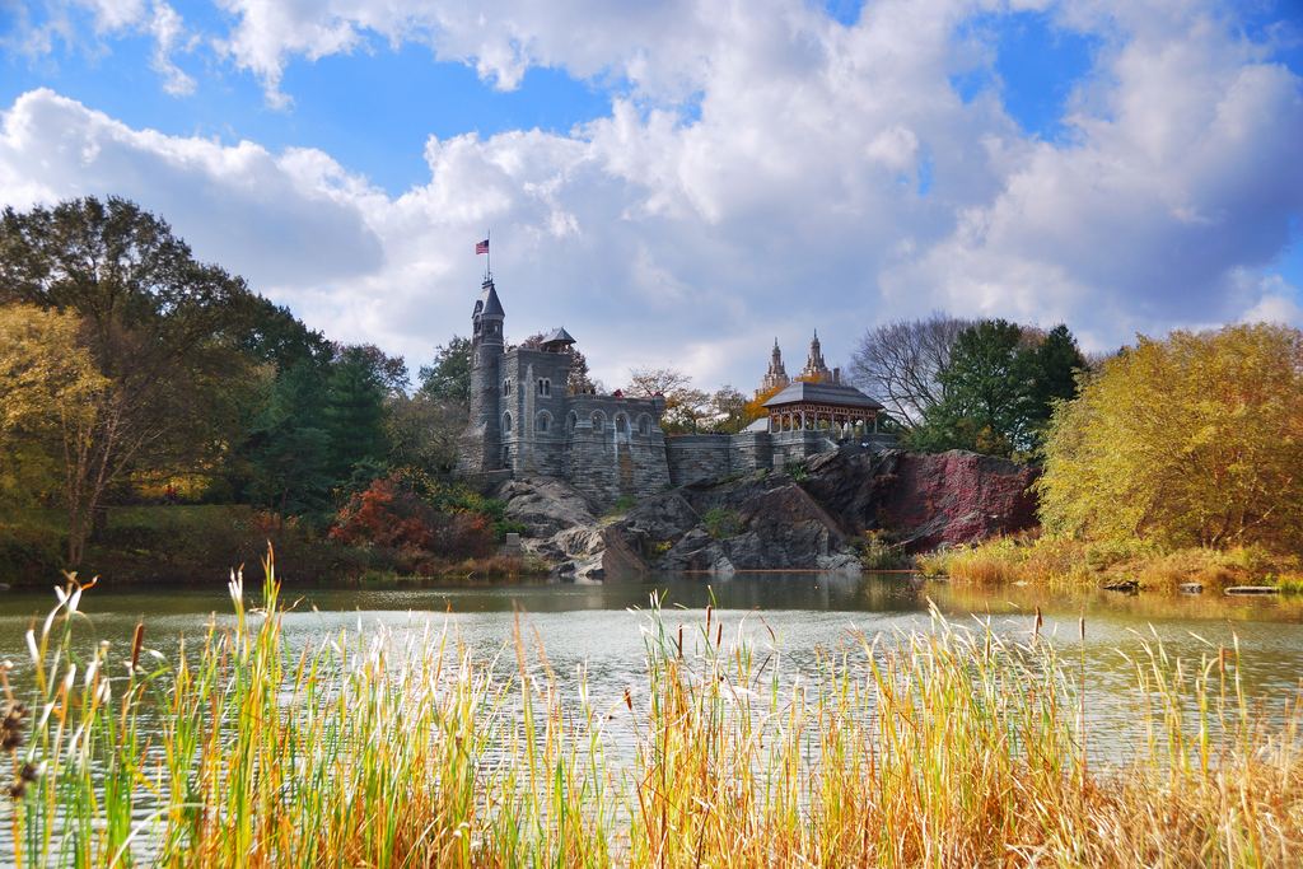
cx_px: 652
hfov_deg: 57.2
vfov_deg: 40.0
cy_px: 434
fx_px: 1195
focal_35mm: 33
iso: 100
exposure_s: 1/1000
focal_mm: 22
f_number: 5
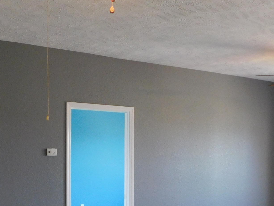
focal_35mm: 56
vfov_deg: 25.4
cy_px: 179
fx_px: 443
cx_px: 156
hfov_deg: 34.3
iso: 220
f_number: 3
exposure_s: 1/30
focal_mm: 4
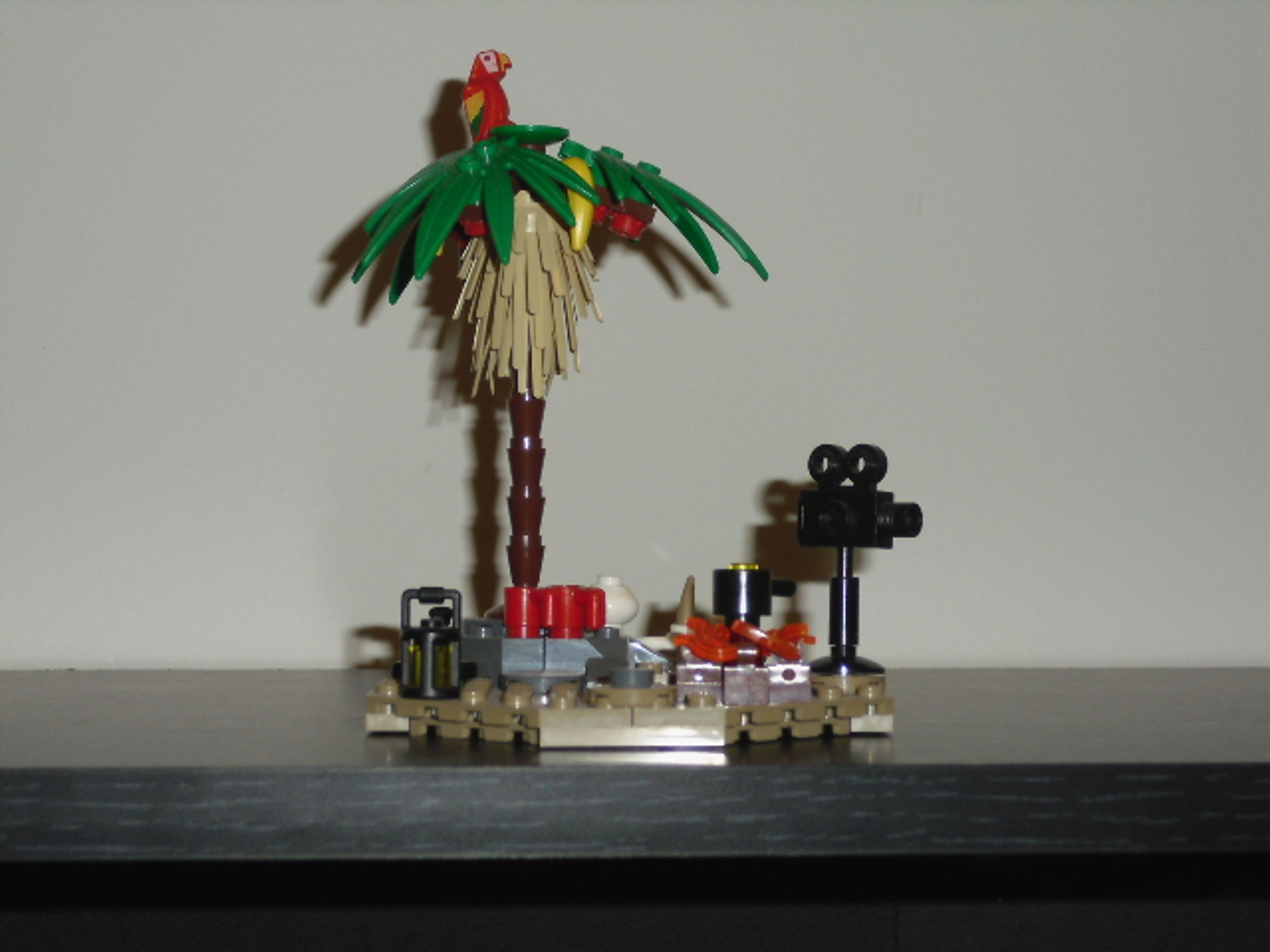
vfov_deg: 16.8
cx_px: 635
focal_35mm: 88
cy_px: 476
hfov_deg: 22.3
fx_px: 3229
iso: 200
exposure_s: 1/60
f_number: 5.1
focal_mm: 15.7
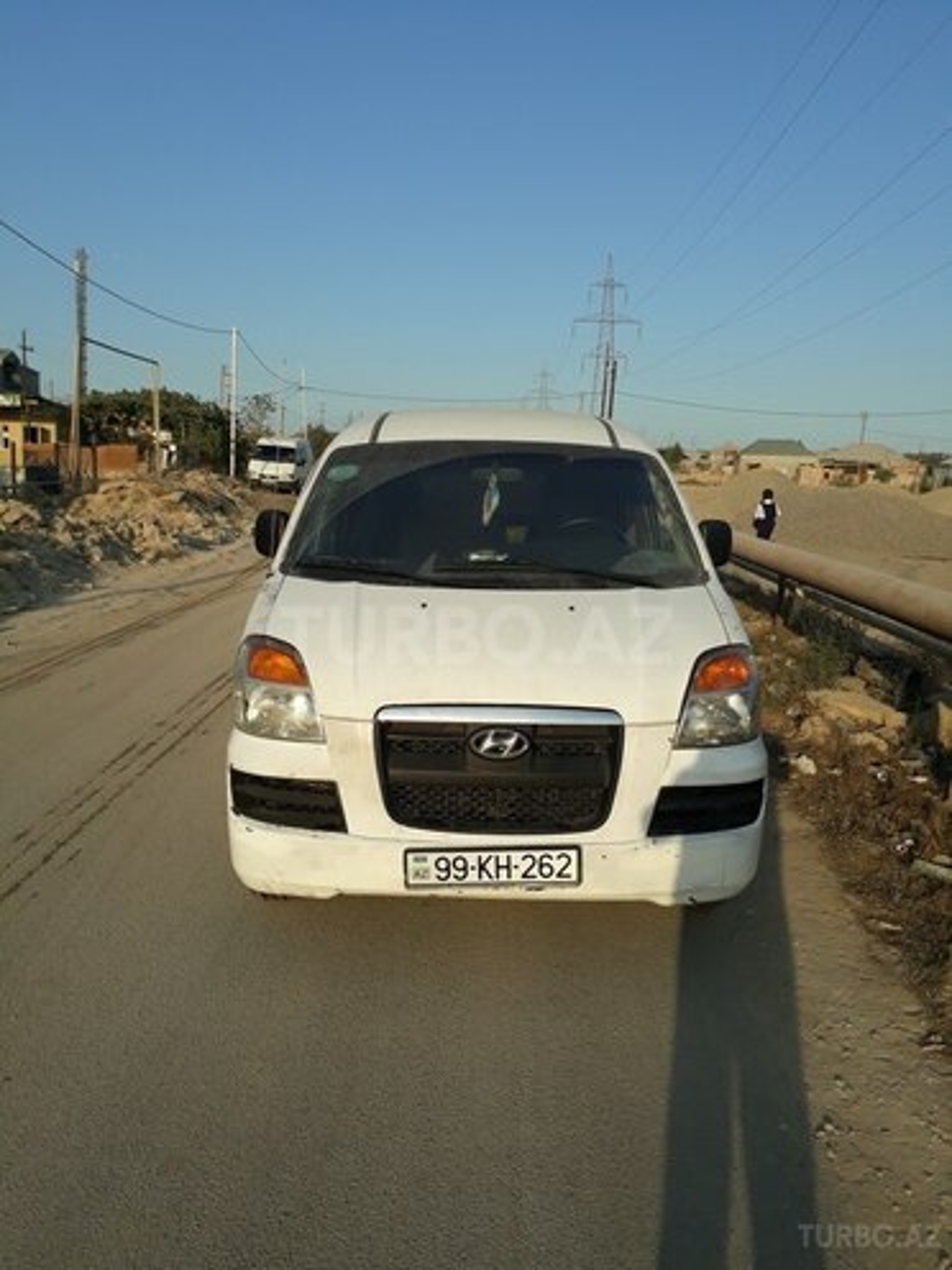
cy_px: 635
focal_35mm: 27
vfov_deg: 65.3
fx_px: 990
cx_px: 476
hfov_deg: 51.4
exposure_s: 1/1462
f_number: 1.9
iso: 40
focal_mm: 3.6
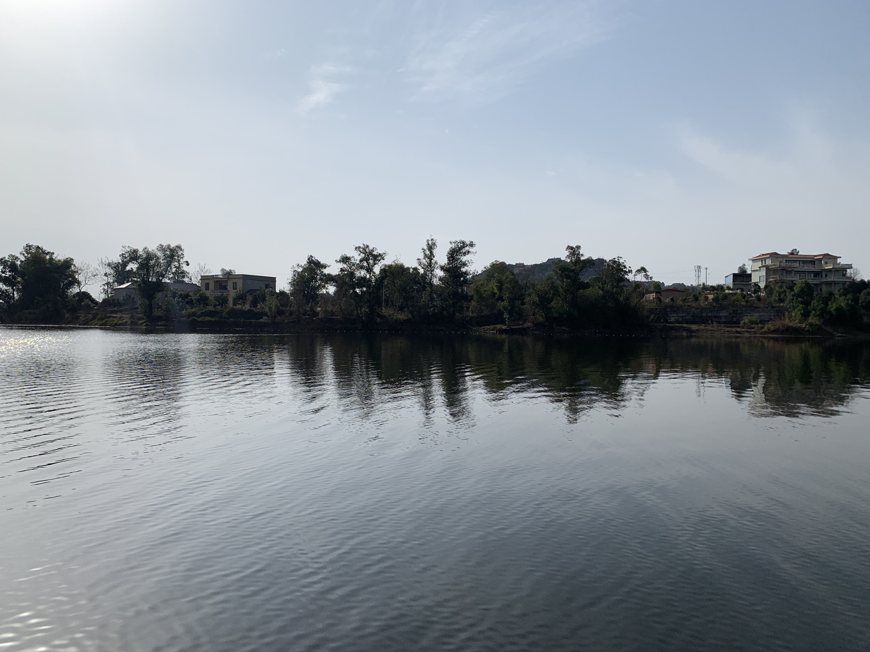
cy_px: 326
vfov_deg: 53.1
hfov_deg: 67.3
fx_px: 653
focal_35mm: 26
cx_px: 435
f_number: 1.8
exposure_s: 1/7407
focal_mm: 4.25
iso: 25
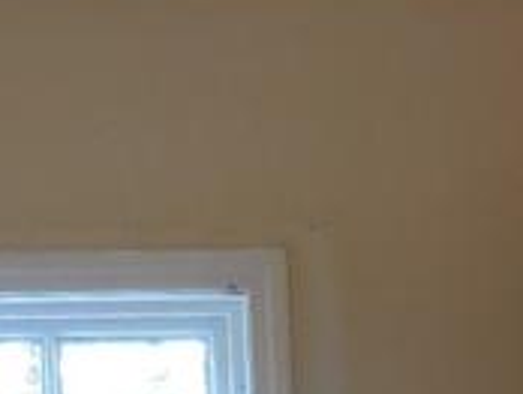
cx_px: 262
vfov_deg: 9.3
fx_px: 2224
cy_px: 842
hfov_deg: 13.4
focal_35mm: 147
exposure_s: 1/30
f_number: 3.3
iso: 140
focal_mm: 4.5
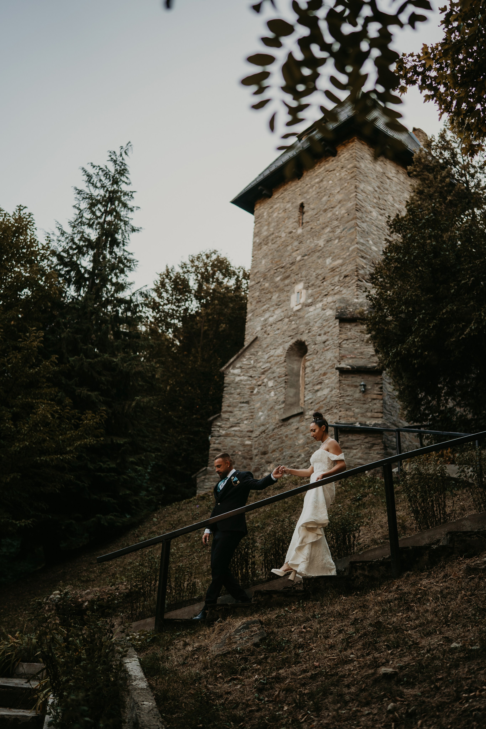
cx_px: 243
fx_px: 709
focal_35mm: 35
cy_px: 364
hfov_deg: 37.9
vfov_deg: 54.4
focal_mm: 35
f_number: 1.8
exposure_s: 1/1000
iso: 160
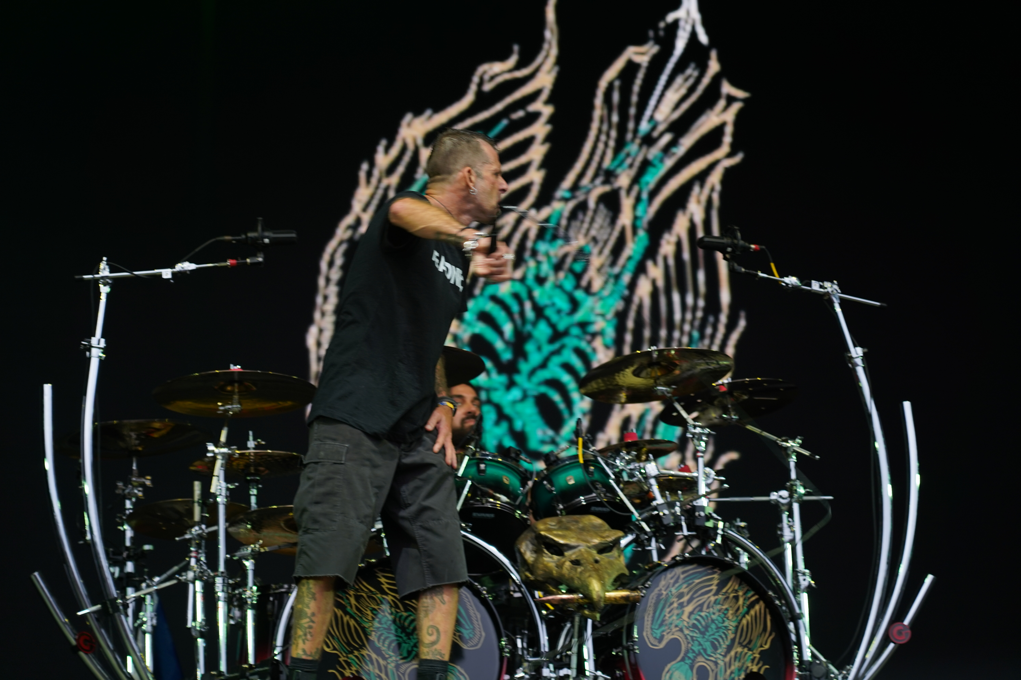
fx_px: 2978
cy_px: 340
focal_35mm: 105
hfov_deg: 19.5
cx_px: 510
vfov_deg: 13.0
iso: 250
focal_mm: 105
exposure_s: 1/125
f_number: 4
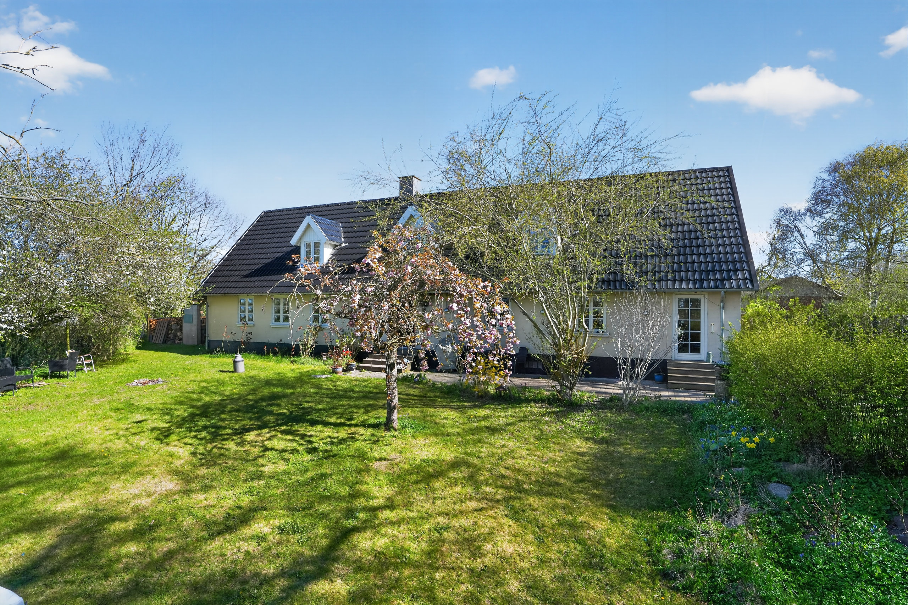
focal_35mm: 18
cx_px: 454
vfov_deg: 67.4
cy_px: 302
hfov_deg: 90.0
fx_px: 454
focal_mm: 18
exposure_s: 1/200
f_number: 8
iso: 400
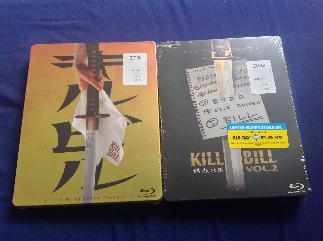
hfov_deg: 52.7
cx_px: 162
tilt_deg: -66.9
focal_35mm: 35
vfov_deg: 40.6
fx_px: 326
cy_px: 120
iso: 50
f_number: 2.4
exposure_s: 1/24
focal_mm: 4.28
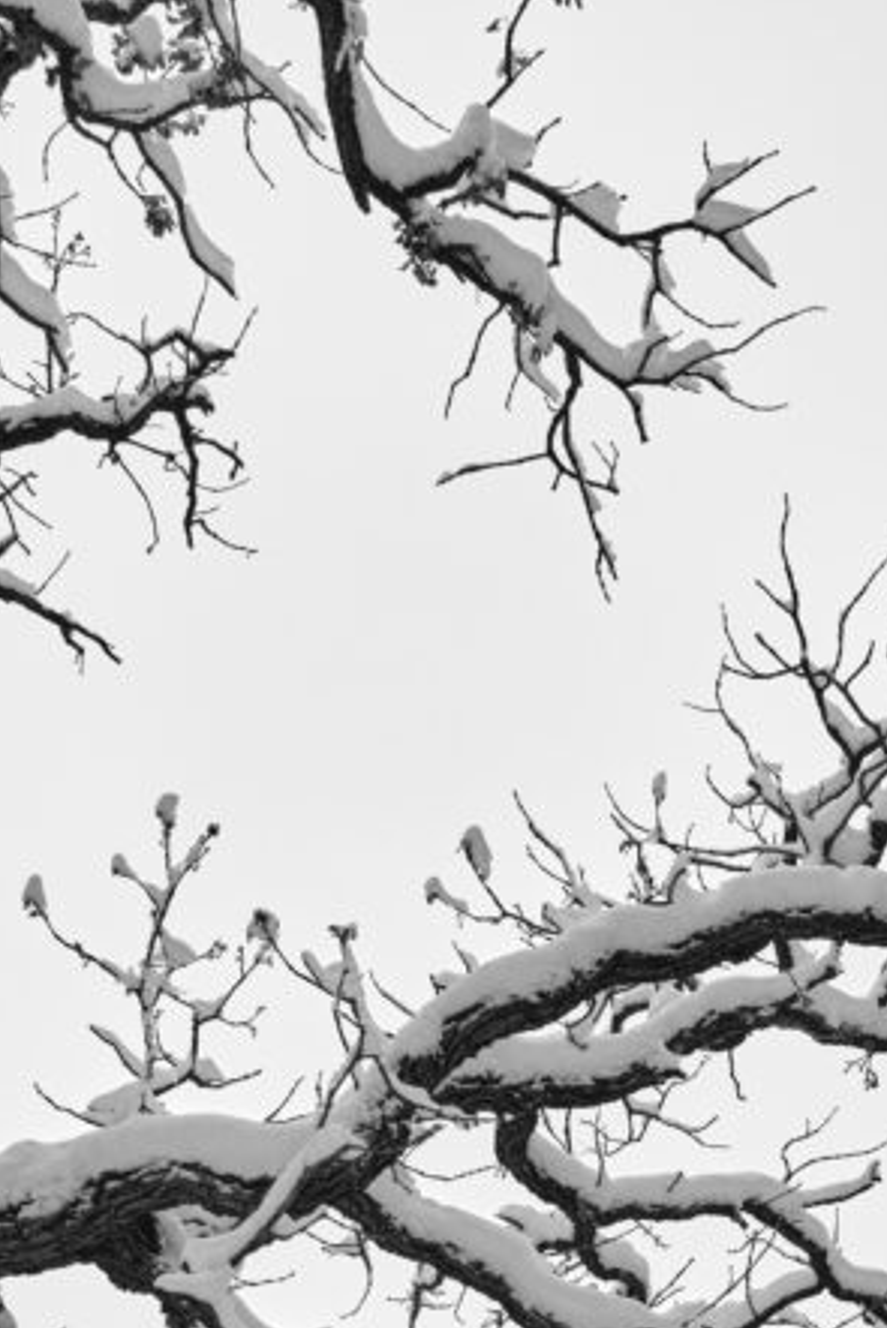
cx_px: 828
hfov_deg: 16.6
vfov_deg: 23.3
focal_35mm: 81
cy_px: 1526
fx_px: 2991
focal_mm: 23
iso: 160
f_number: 4
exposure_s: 1/38
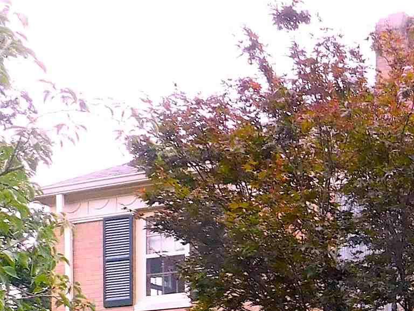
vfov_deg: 14.5
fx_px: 1148
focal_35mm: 96
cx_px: 578
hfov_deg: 18.6
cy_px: 445
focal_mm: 4.1
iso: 125
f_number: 3
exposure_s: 1/500
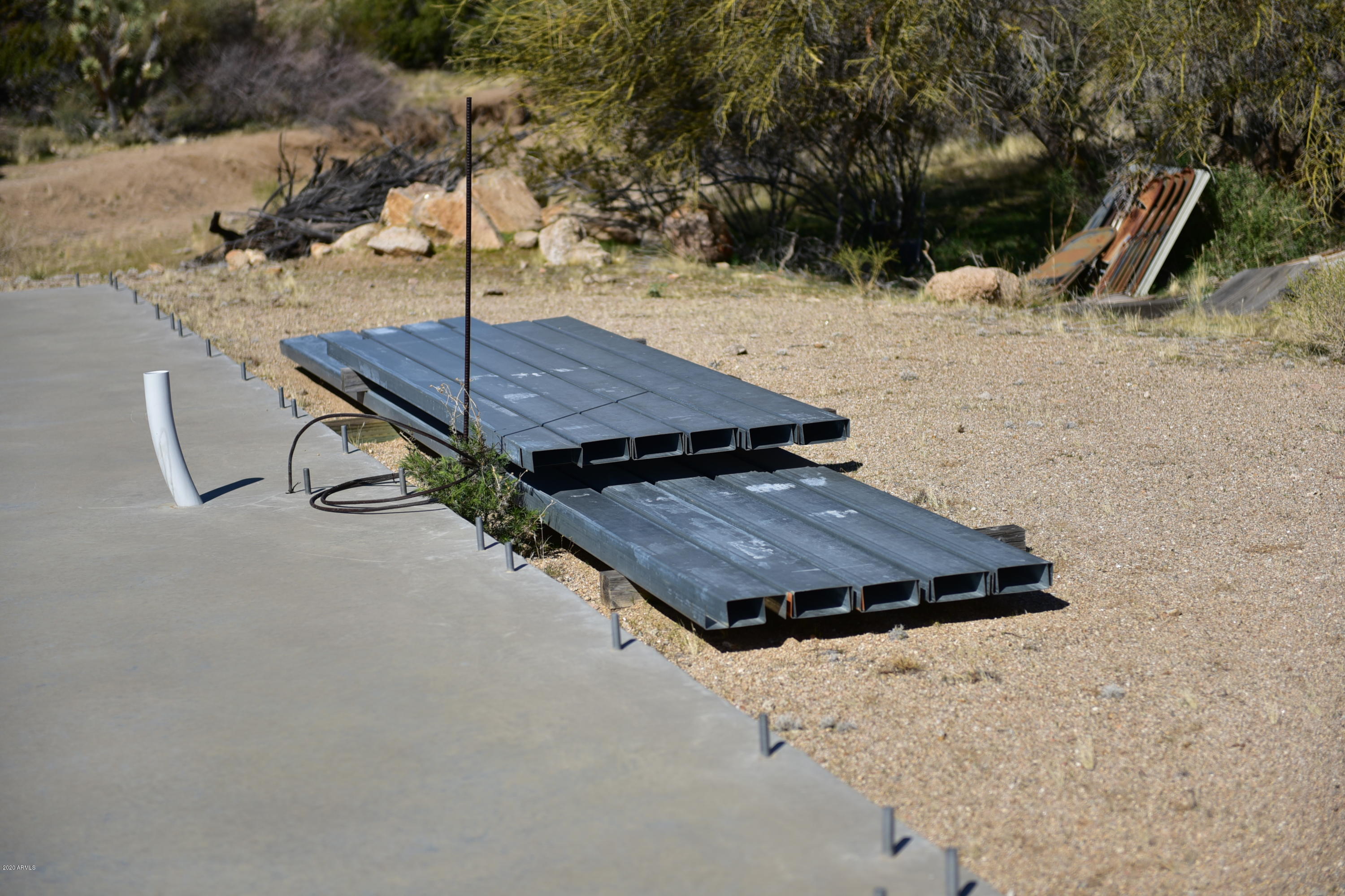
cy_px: 448
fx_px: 2615
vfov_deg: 19.5
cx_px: 672
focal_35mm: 70
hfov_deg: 28.8
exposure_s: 1/4000
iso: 140
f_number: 2.8
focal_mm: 70
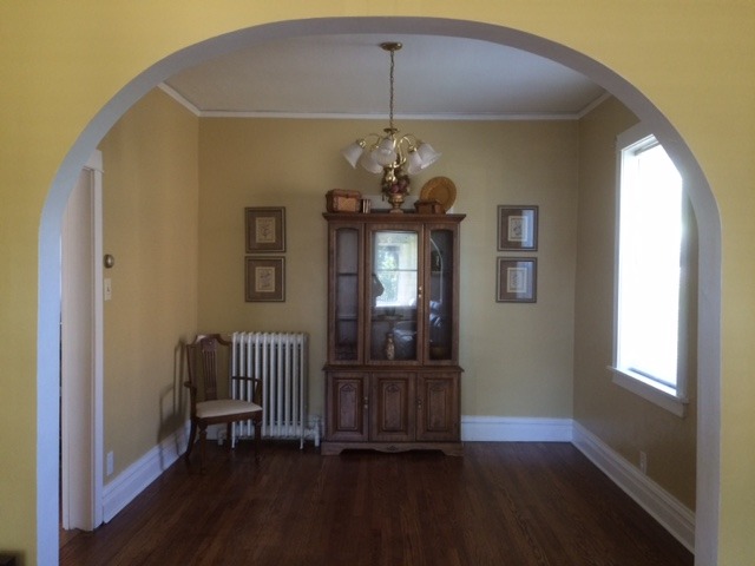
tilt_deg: -0.8
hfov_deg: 61.7
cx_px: 378
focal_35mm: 29
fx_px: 633
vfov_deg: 48.2
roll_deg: +0.0
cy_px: 283
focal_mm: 4.15
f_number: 2.2
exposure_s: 1/30
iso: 125
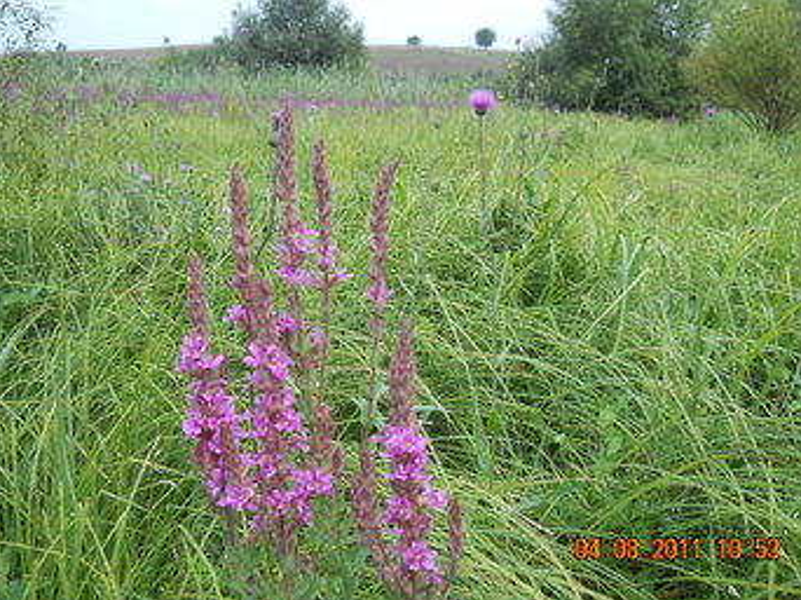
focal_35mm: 42
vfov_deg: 34.3
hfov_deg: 44.8
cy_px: 306
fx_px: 971
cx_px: 403
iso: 80
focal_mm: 6.72
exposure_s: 1/125
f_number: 5.5
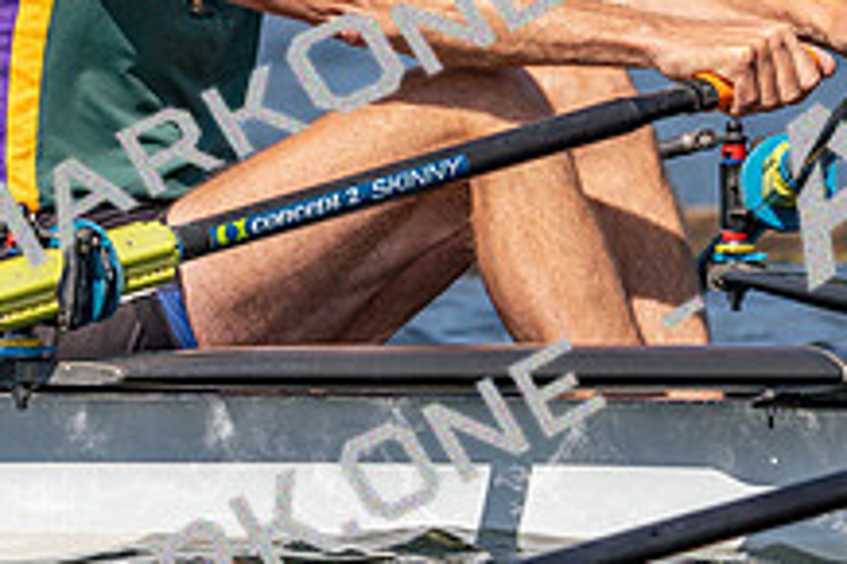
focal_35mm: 940
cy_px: -80
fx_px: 22099
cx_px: 455
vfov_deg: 1.5
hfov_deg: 2.2
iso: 200
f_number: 6.3
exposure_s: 1/2000
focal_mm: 353
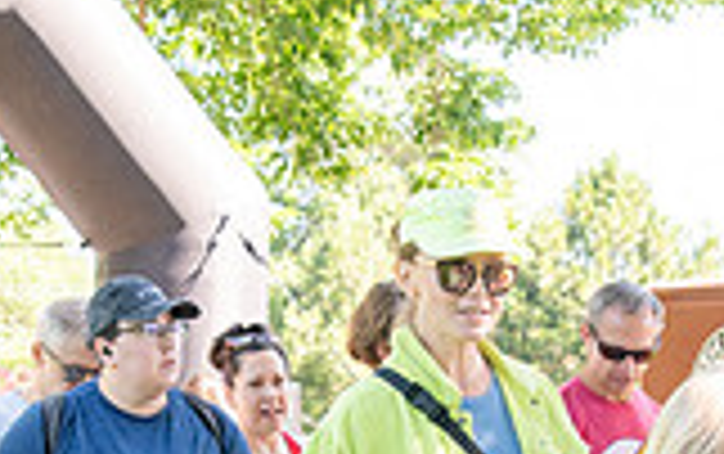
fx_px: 2607
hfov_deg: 15.8
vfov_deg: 9.8
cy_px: 508
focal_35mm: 132
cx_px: 378
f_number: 3.5
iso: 500
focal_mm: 24
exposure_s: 1/400
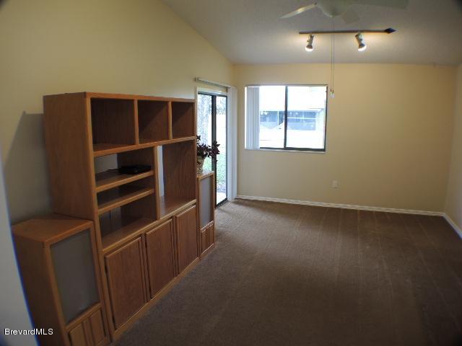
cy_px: 173
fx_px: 374
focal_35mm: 28
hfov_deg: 63.4
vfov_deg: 49.7
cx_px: 231
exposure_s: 1/30
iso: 100
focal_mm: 6
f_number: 2
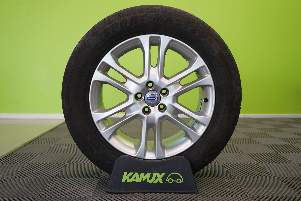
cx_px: 150
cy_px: 100
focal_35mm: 31
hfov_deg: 60.3
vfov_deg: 42.3
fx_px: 259
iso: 400
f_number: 5.6
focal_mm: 31
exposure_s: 1/30
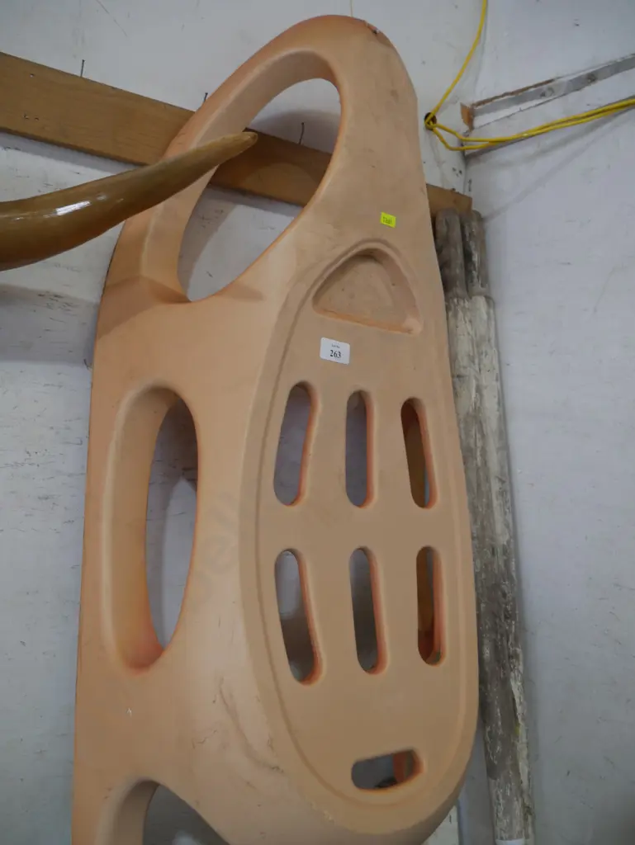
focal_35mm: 30
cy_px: 422
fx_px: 733
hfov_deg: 46.8
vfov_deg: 59.9
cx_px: 318
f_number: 3.6
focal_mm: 15
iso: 400
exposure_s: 1/60
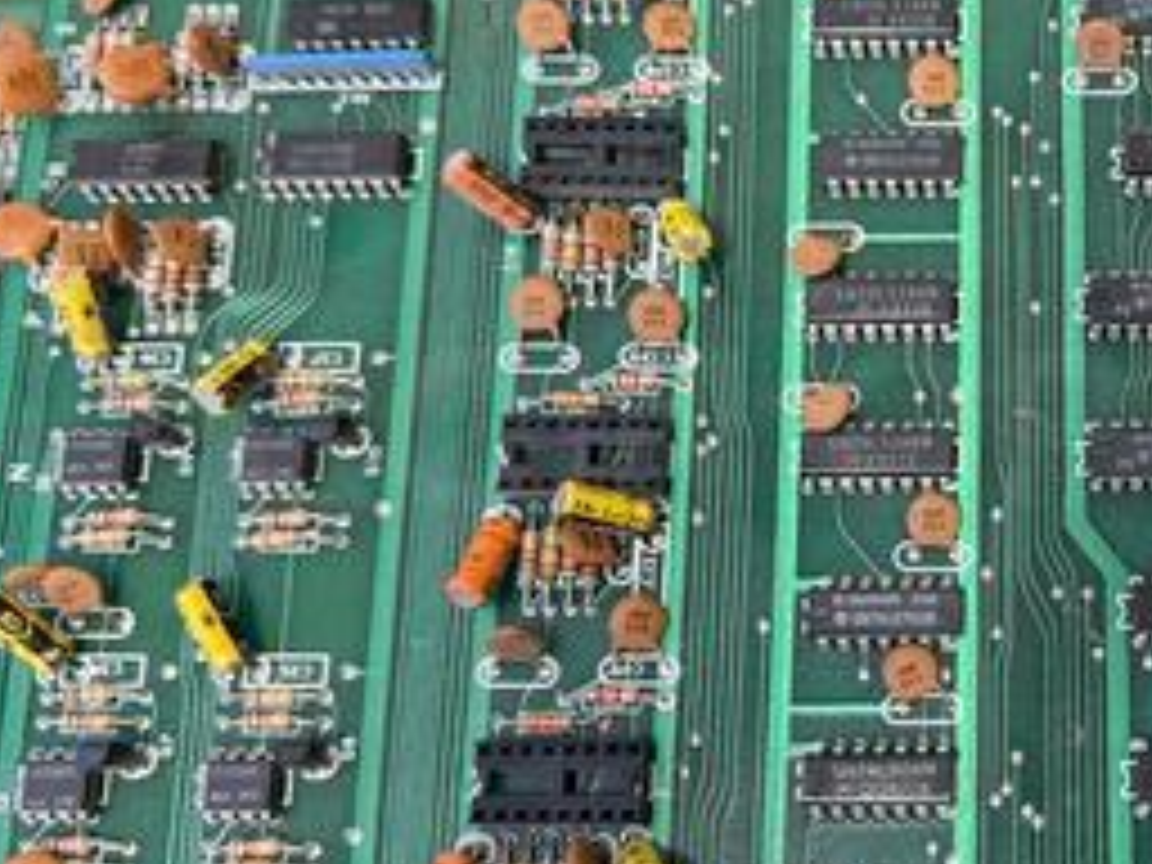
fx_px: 1664
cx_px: 1060
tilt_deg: -73.8
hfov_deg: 35.7
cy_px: 428
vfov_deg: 29.1
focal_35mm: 50
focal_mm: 6.76
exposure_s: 1/60
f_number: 1.78
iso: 320
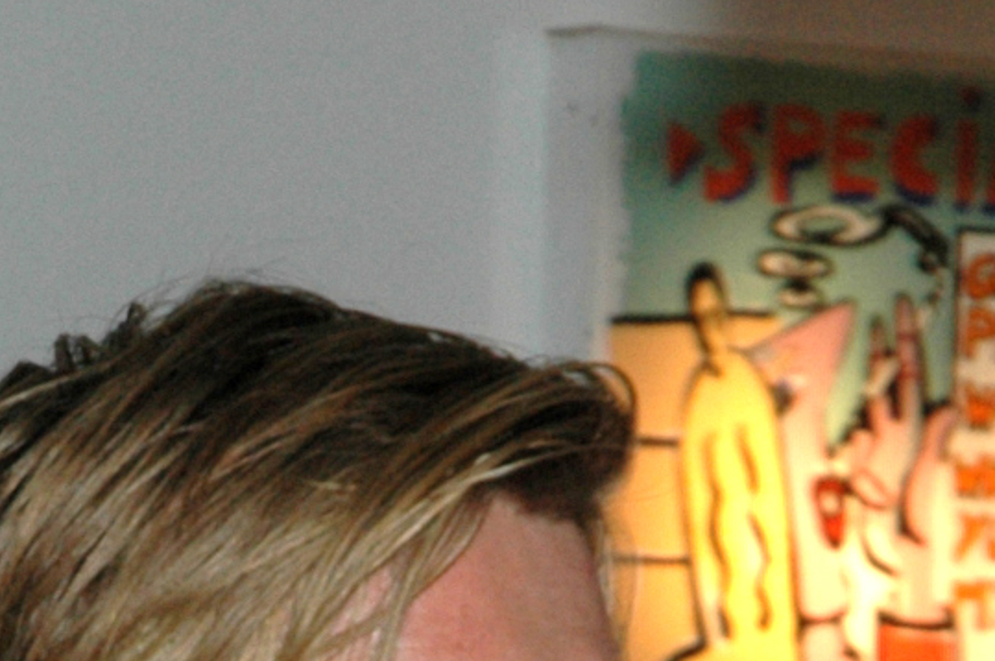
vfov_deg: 3.9
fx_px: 9634
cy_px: 1156
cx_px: 286
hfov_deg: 5.9
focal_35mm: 349
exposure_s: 1/60
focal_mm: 56
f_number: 5
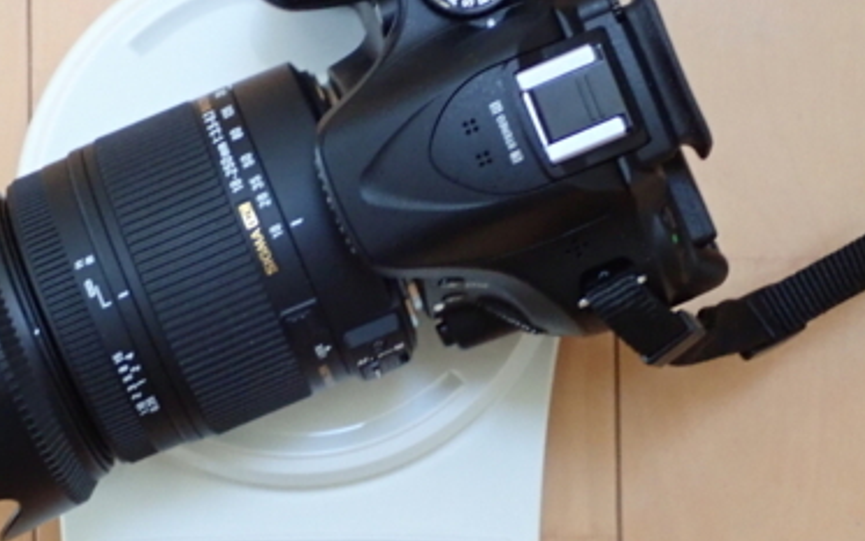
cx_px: 306
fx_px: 2451
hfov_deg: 20.0
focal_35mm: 104
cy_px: 283
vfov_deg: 12.6
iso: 800
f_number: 3.6
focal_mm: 11.01
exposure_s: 1/15
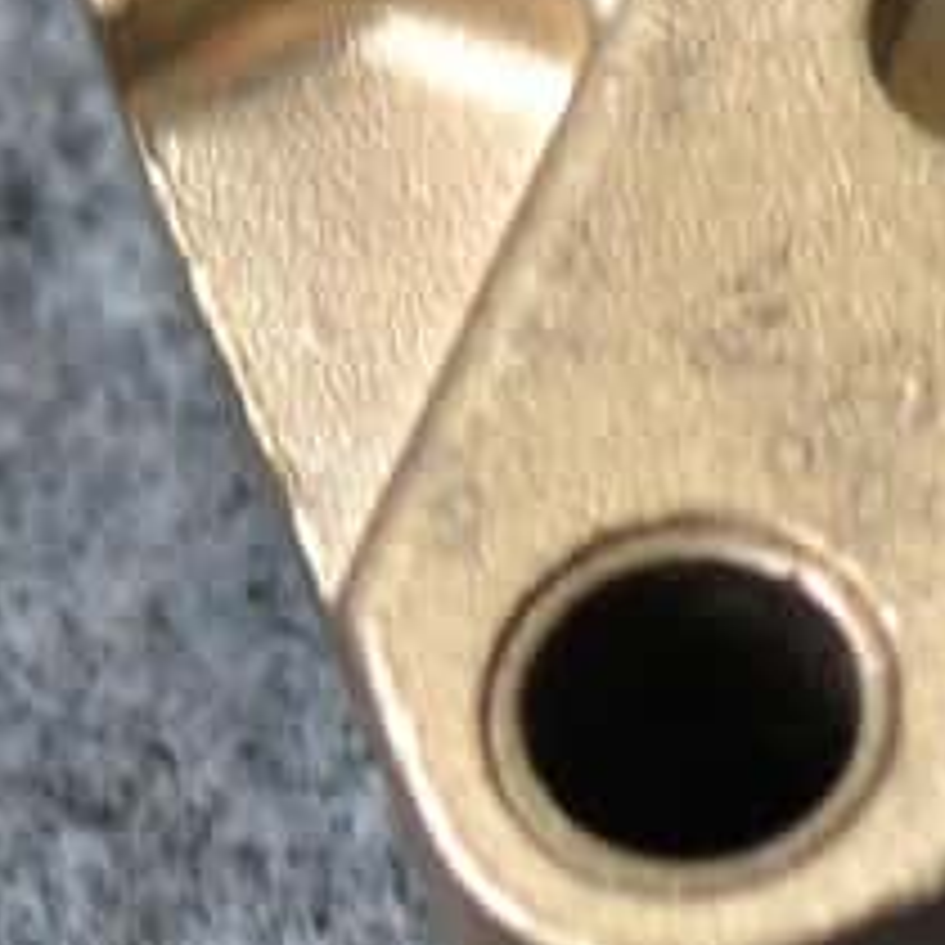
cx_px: 554
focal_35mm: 382
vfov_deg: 4.6
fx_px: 11787
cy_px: 1084
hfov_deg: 4.6
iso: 800
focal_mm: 35
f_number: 3.5
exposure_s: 1/60
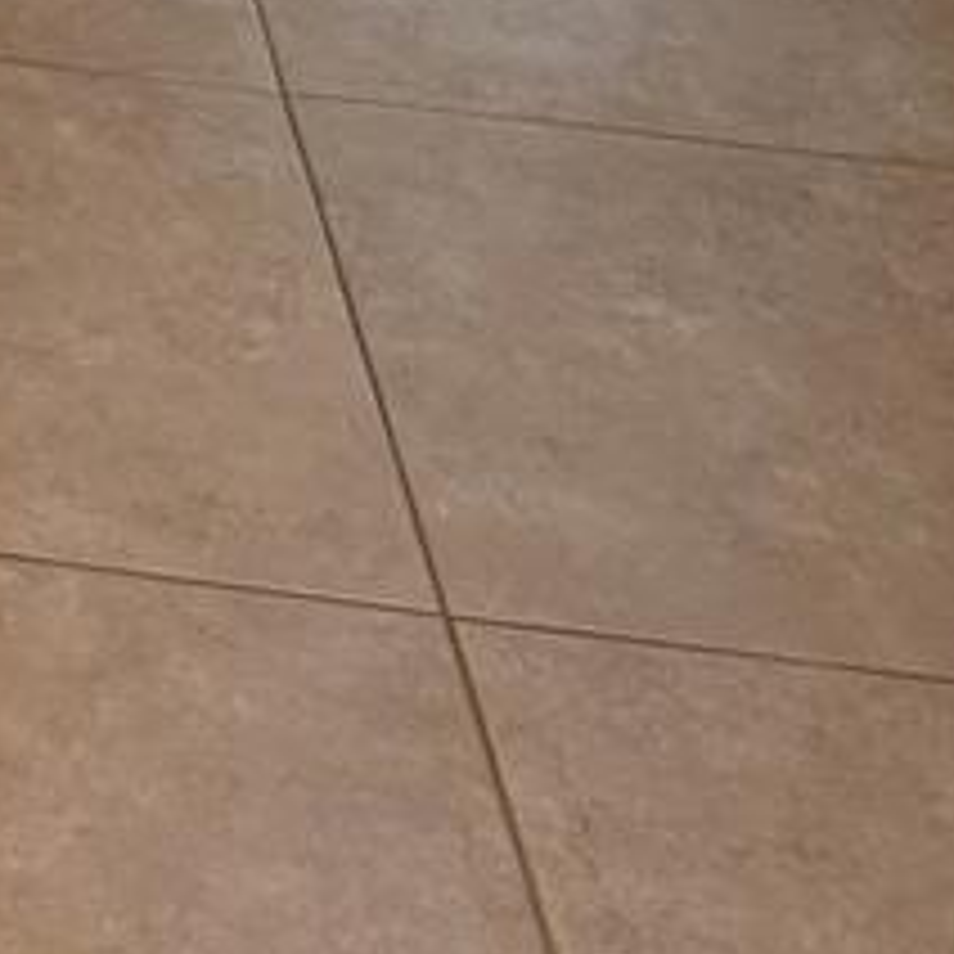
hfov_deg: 12.7
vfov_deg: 11.4
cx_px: -981
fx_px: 3742
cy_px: -1508
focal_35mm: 120
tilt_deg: -7.5
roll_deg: -3.2
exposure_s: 1/60
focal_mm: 6.76
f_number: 1.78
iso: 250
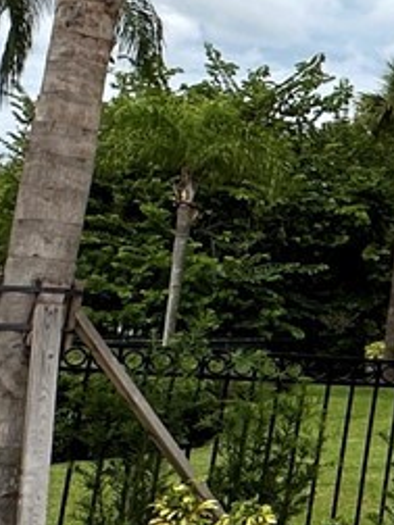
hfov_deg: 11.6
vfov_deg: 21.9
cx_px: 1090
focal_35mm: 89
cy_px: 165
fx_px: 1351
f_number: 2.2
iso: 50
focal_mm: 2.22
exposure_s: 1/2747
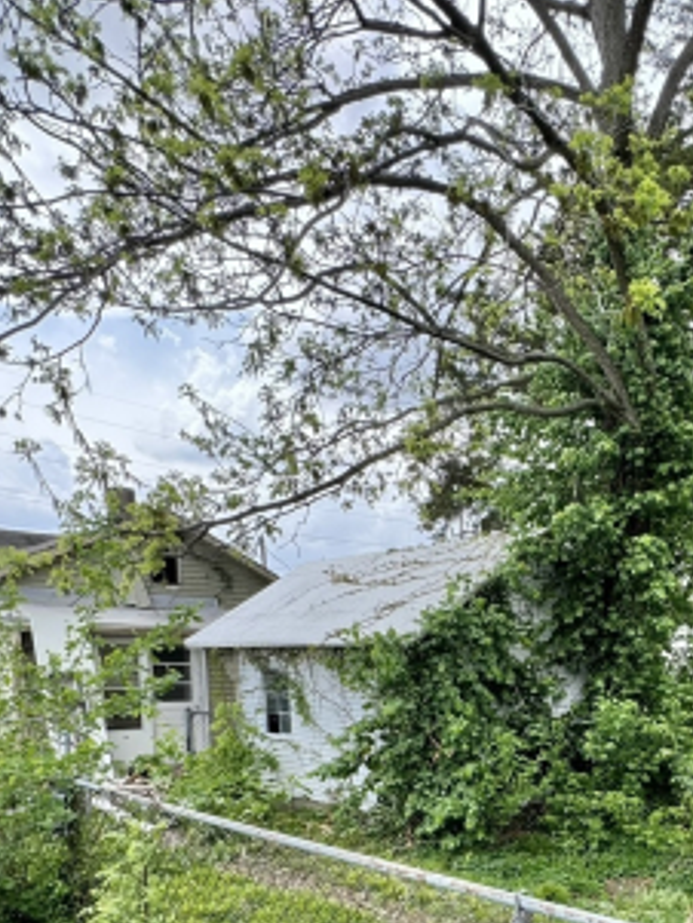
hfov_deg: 42.1
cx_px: 610
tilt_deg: -5.6
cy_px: 762
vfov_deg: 53.7
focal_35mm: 31
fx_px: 827
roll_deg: -0.3
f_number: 2.2
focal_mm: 2.22
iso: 40
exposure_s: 1/356
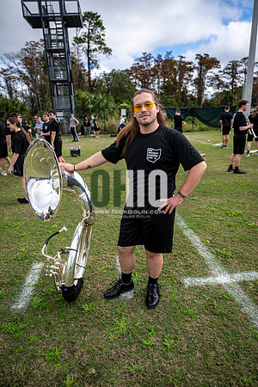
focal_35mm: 24
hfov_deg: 53.1
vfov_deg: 73.7
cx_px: 129
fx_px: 258
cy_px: 194
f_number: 2.8
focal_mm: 24
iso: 100
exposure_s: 1/1250
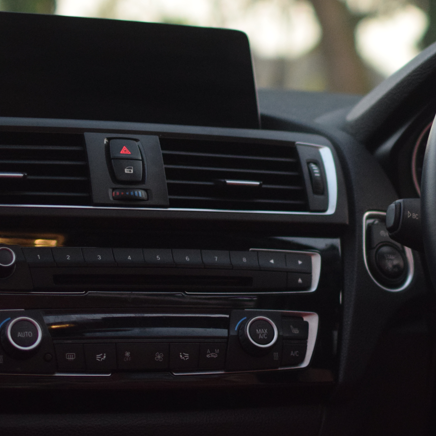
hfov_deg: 15.2
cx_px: 458
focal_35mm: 112
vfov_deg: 15.5
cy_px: 223
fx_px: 1597
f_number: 1.8
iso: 1600
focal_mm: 35
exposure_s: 1/200
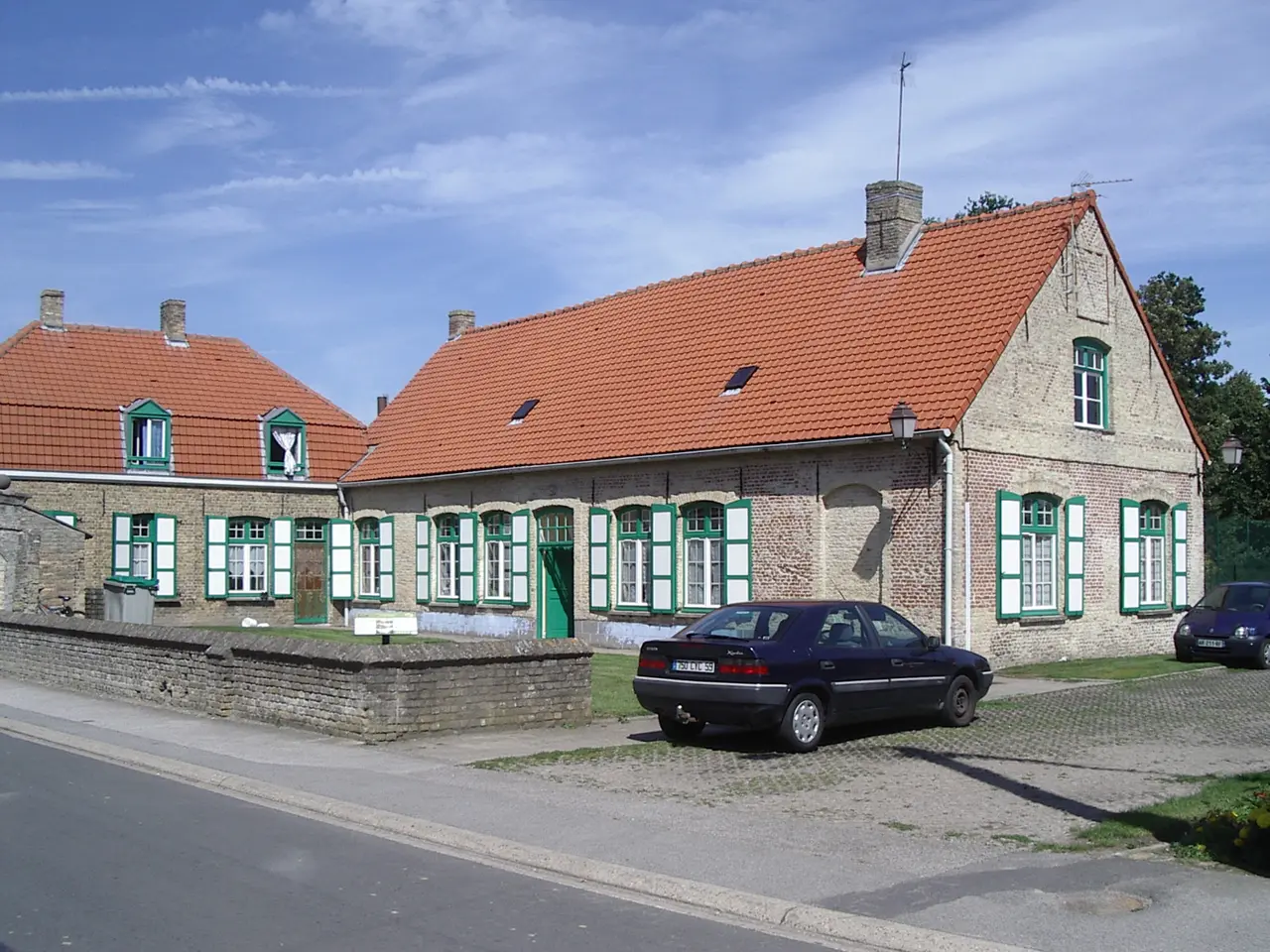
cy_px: 476
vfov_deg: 37.7
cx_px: 635
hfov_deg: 49.0
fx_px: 1394
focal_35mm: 38
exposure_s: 1/500
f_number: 4.8
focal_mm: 5.8
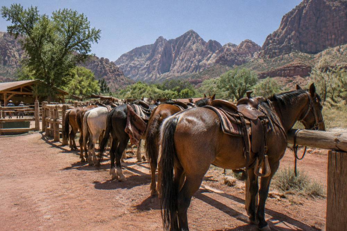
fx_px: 337
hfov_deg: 54.5
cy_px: 116
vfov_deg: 37.8
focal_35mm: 35
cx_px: 174
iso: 500
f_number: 7.1
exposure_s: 1/500
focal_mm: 35
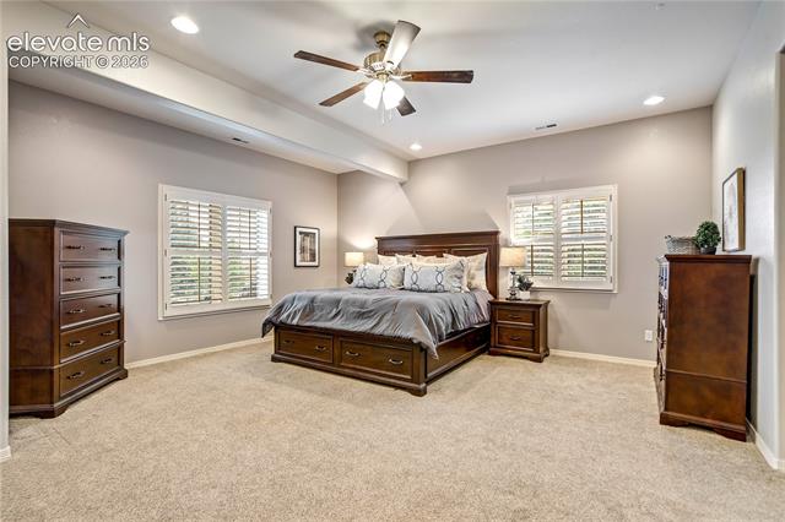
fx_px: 349
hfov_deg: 96.8
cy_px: 261
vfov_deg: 73.7
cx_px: 392
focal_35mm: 16
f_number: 8
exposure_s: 1/15
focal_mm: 16
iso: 400
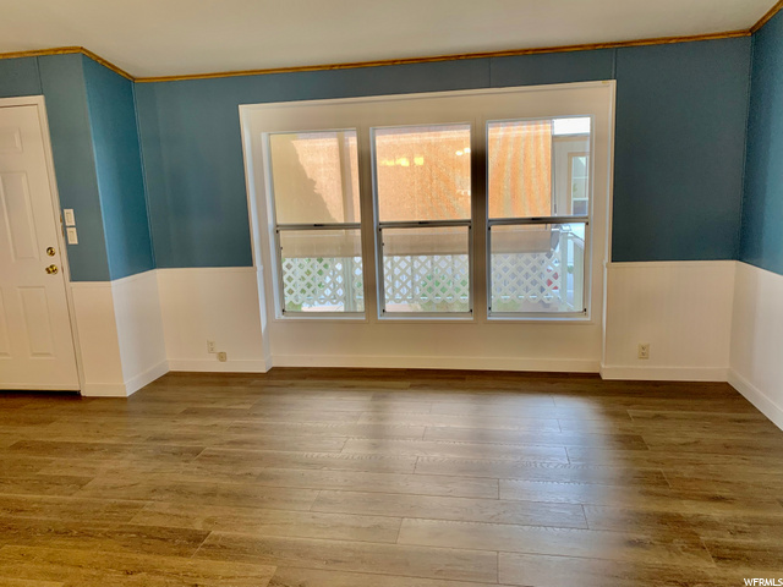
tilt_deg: -11.5
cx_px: 392
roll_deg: +1.9
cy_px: 294
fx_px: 588
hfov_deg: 67.3
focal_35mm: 26
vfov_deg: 53.1
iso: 64
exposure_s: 1/60
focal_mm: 4.25
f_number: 1.8
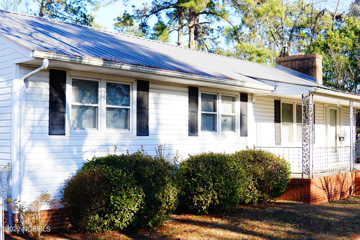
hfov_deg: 43.6
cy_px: 120
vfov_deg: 29.9
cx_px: 180
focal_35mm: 45
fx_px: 450
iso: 100
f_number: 2.8
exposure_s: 1/500
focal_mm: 30
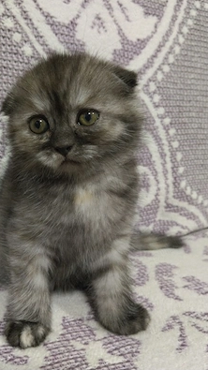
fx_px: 314
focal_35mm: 32
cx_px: 82
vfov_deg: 61.0
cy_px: 184
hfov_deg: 36.5
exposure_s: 1/25
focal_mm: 4.22
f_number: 1.8
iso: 500
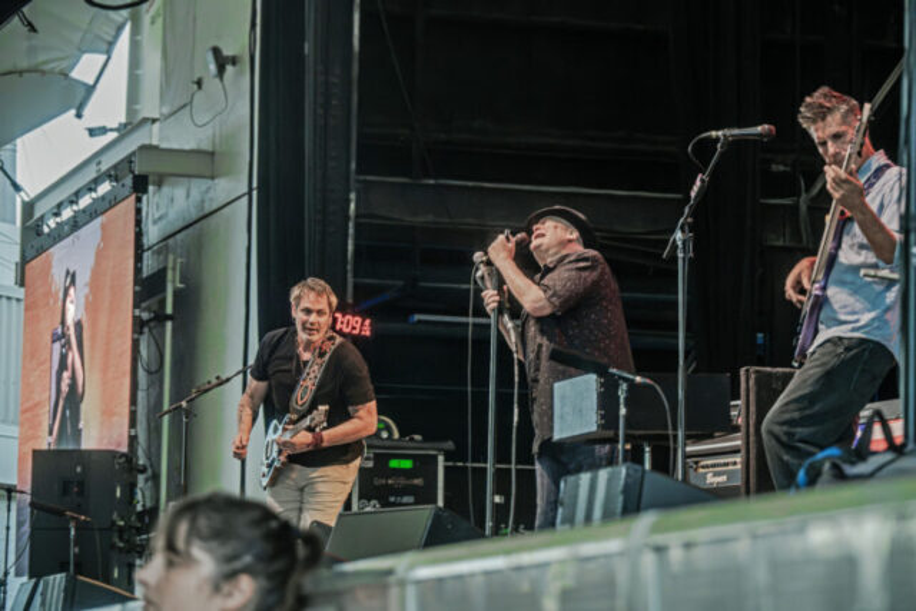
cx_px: 458
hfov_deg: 13.2
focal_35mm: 155
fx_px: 3945
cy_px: 306
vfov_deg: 8.9
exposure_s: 1/200
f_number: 8
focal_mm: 155
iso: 8000
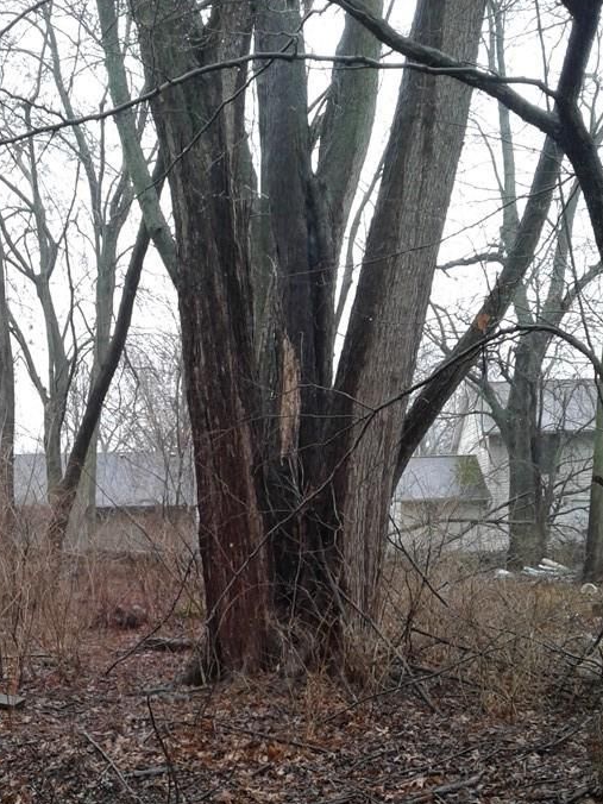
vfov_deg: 37.5
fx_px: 1161
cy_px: 580
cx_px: 174
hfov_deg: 28.8
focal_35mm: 50
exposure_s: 1/50
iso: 50
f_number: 2.2
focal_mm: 3.3
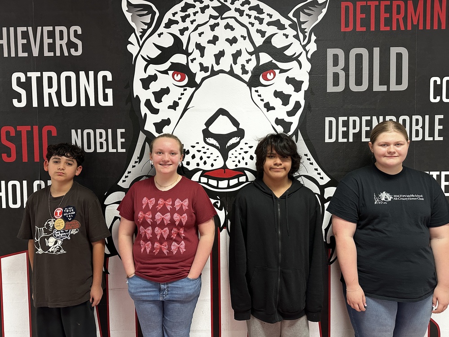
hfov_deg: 71.6
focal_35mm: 24
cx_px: 224
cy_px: 168
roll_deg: +0.9
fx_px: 311
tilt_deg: -3.3
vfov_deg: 56.8
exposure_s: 1/60
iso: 320
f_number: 1.78
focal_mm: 6.86
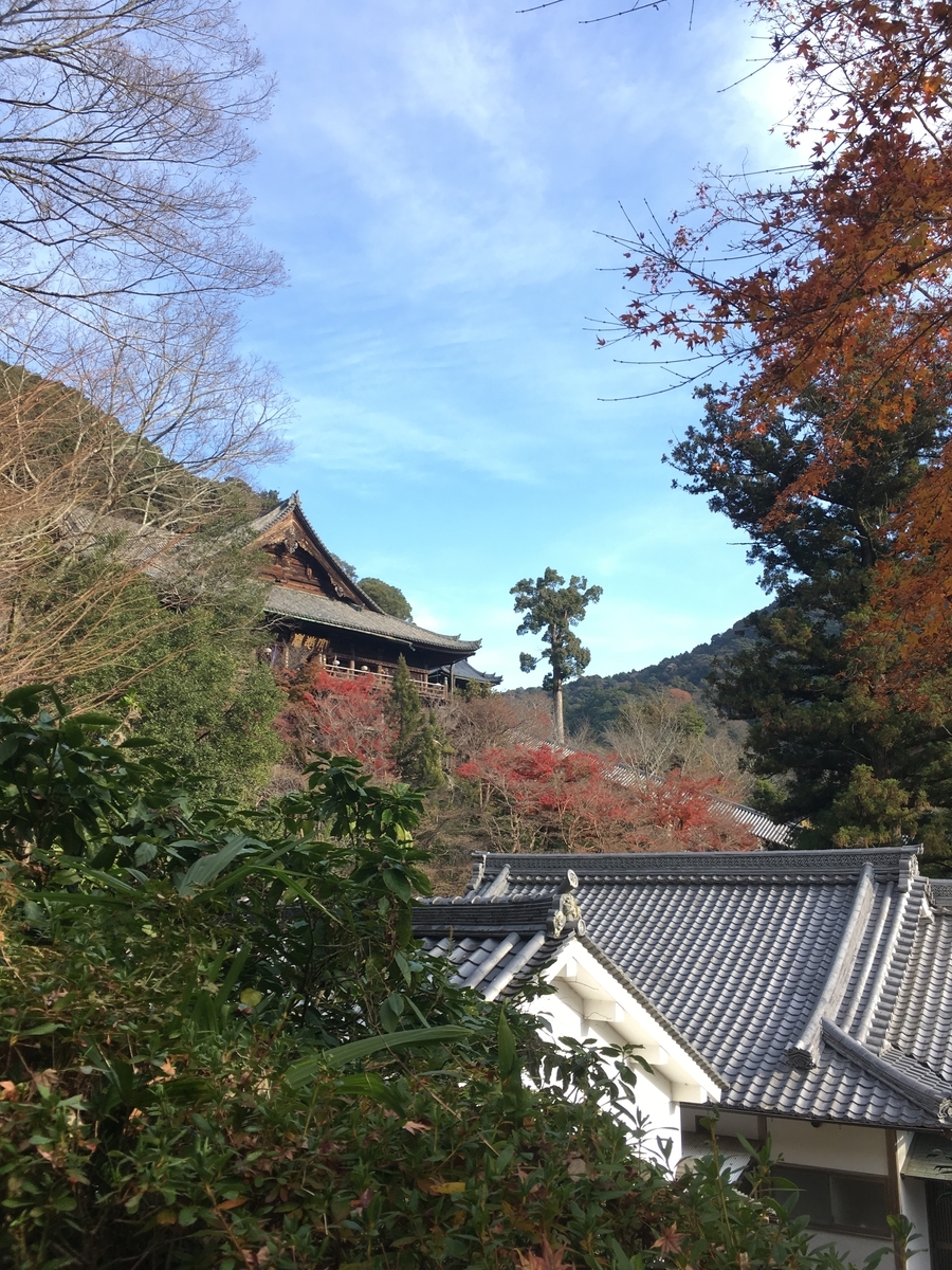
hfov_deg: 48.2
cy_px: 635
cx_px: 476
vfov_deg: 61.7
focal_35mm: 29
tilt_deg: +12.5
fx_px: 1063
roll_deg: -0.2
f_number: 2.2
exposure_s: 1/356
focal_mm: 4.15
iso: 25
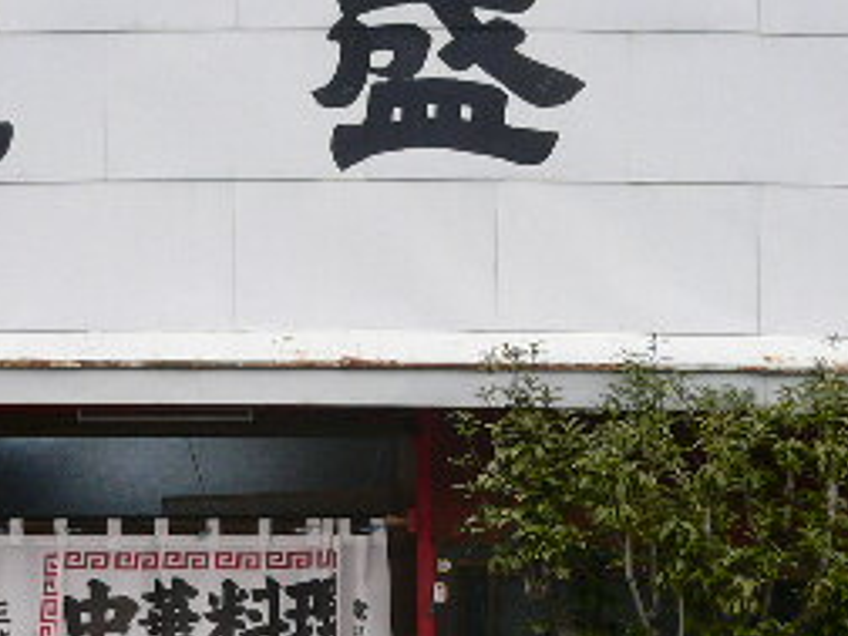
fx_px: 2180
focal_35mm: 89
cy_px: 451
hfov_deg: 22.0
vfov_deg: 16.5
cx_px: 458
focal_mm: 5.8
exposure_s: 1/320
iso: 80
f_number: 2.8
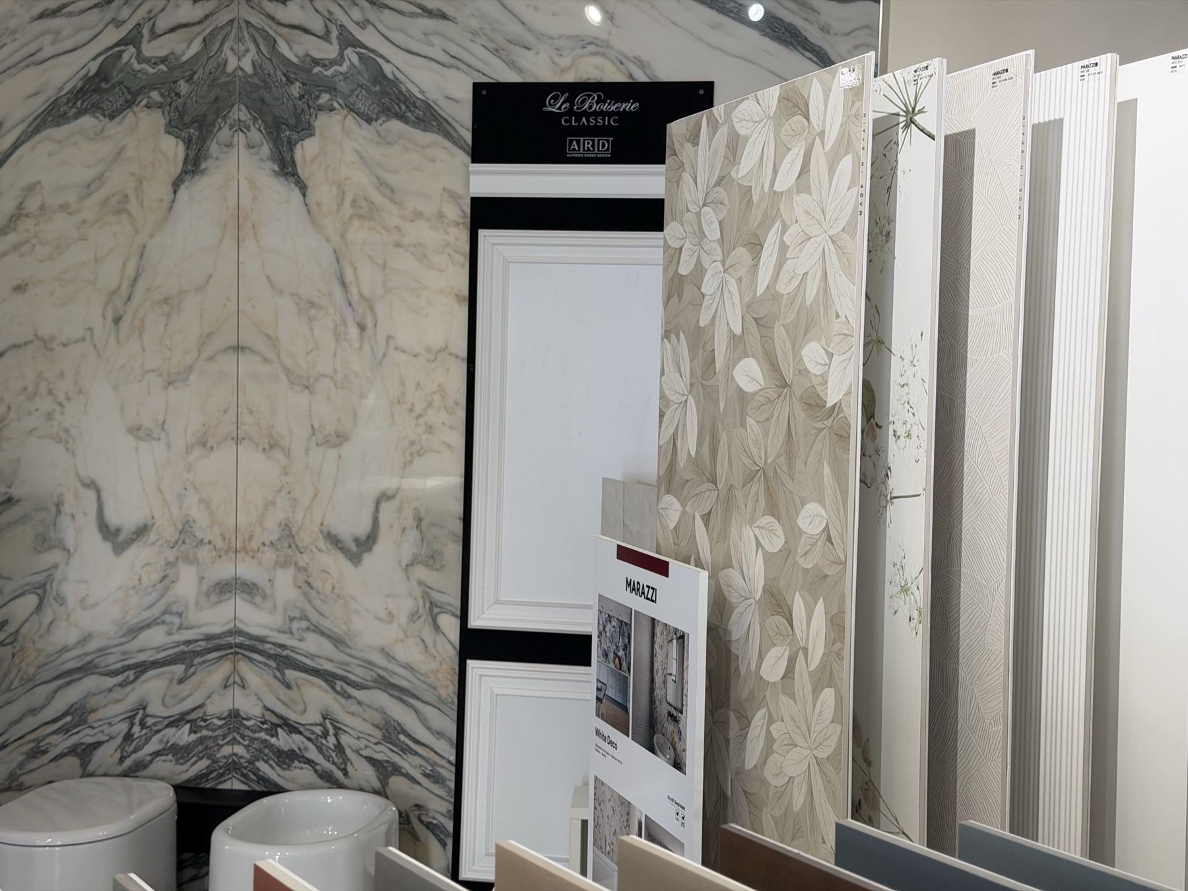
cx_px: 594
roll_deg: -1.1
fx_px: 1647
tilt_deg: -2.9
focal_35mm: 48
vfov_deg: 30.3
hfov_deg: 39.7
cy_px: 446
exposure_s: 1/100
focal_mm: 6.76
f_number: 1.78
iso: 80
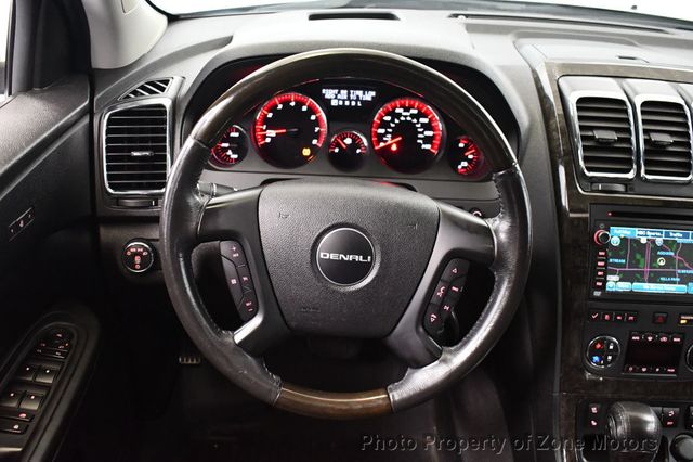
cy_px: 231
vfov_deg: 38.8
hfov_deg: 55.8
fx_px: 654
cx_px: 346
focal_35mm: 34
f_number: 3.8
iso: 5600
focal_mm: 23
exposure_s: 1/60
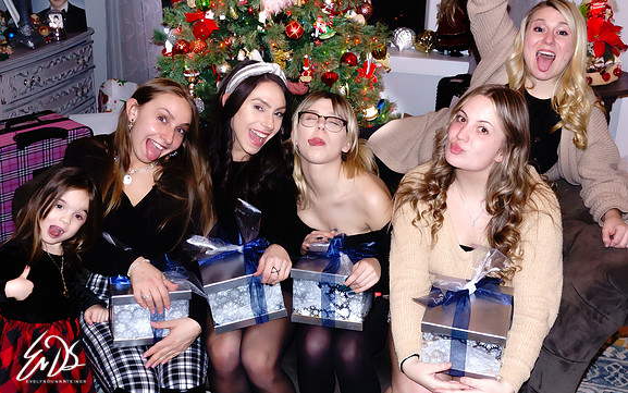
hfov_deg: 43.5
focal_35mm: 46
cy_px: 191
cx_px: 311
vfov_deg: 28.0
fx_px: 788
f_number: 3.2
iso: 1000
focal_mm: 12.96
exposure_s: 1/125
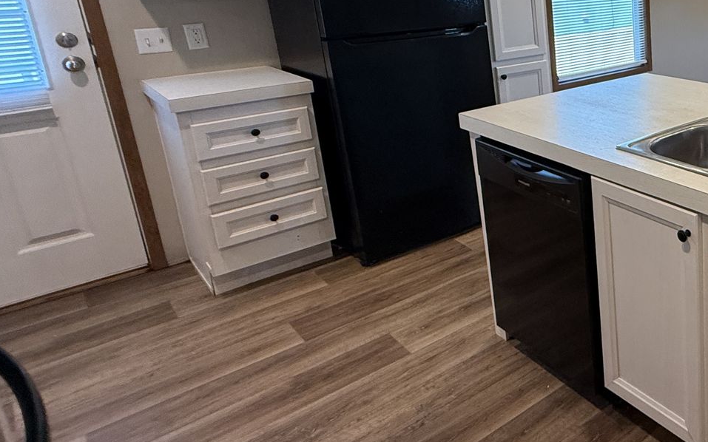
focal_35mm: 31
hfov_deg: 48.4
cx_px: 733
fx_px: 598
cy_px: 101
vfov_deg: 39.3
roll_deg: -0.1
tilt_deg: -13.7
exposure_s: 1/120
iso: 250
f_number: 2.2
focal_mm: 2.22
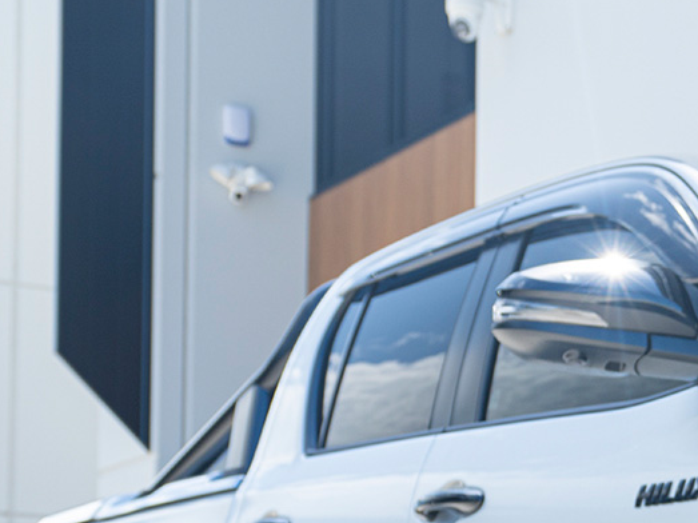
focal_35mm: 96
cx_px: 1086
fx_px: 1935
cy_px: 718
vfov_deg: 14.6
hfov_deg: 18.0
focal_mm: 29
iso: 100
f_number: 5
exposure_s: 1/100
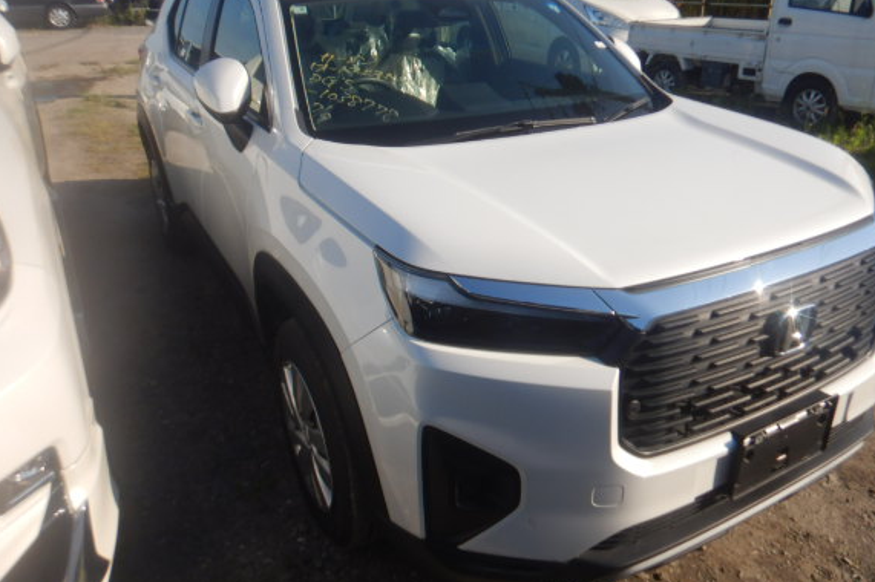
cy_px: 260
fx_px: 680
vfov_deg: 46.3
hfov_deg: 65.4
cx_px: 481
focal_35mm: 28
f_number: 2.8
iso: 125
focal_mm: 4.3
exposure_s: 1/400
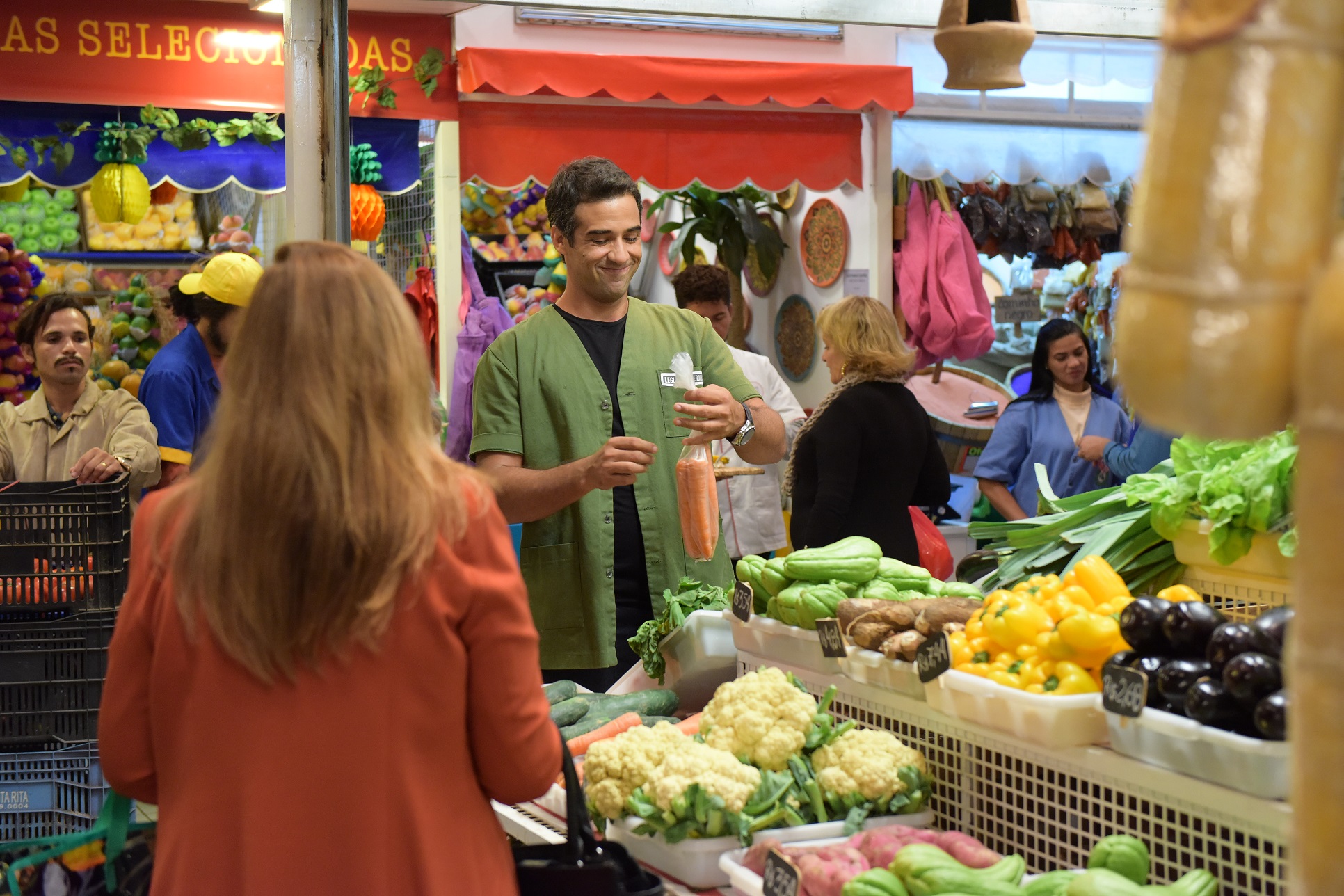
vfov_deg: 23.4
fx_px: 2165
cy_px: 448
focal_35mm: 58
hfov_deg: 34.5
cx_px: 672
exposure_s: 1/125
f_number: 3.5
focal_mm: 58
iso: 2500
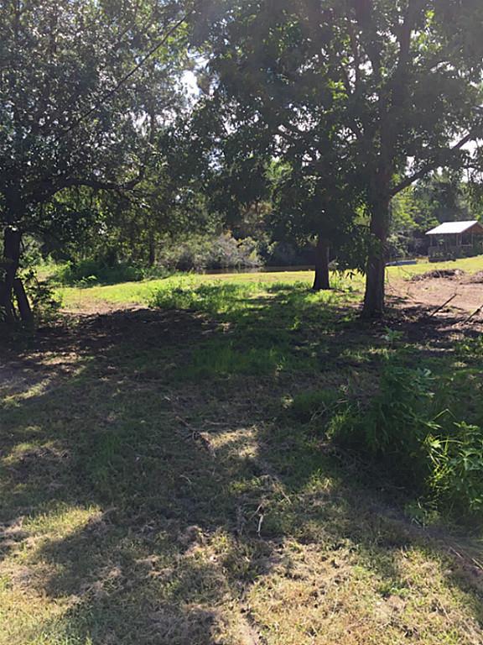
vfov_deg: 61.7
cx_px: 242
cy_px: 322
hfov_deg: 48.2
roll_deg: +2.0
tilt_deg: -7.8
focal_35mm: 29
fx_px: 540
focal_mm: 4.15
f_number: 2.2
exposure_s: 1/599
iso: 32
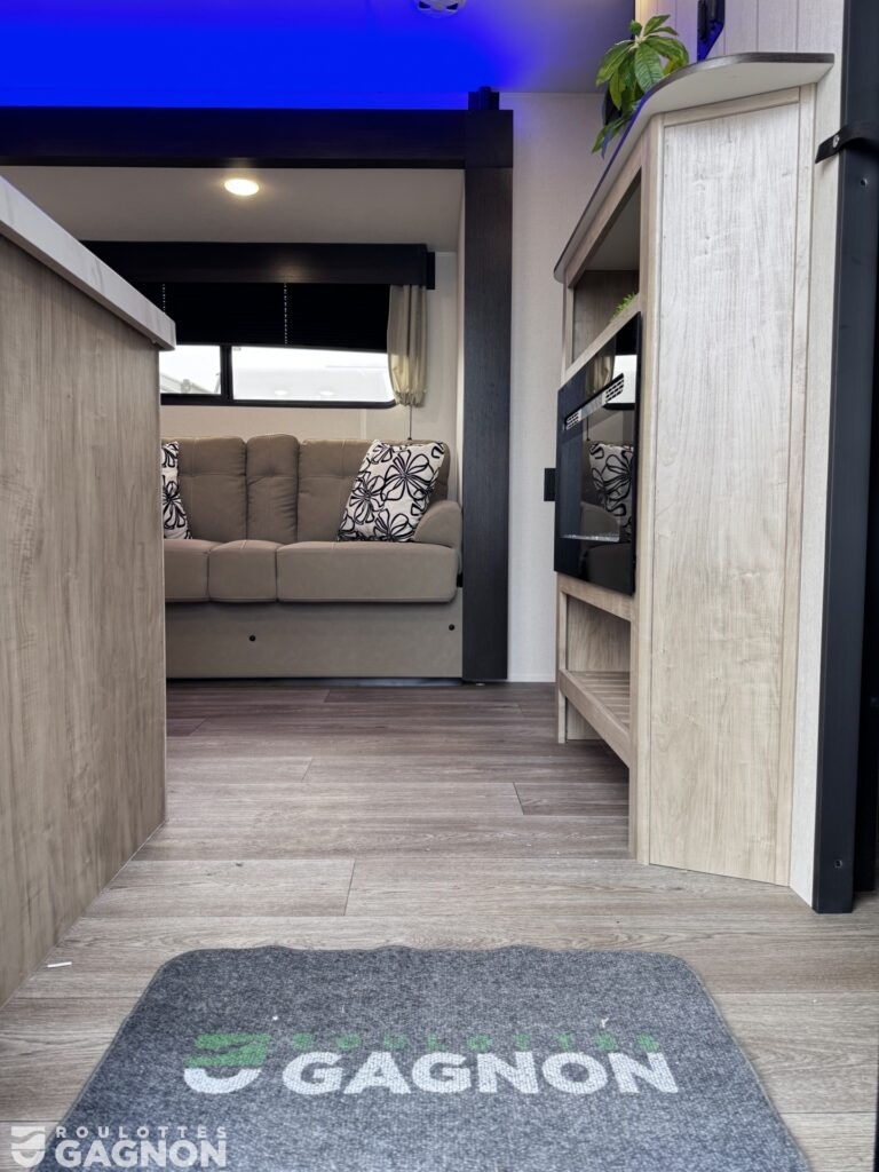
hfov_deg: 56.8
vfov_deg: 71.6
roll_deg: -0.4
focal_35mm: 24
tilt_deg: -3.4
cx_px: 440
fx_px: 813
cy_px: 586
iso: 125
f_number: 1.78
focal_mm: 6.76
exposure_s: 1/121
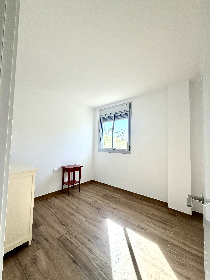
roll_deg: -2.4
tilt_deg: +2.4
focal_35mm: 14
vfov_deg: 102.1
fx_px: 113
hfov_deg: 85.7
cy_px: 140
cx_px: 105
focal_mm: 2.22
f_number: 2.2
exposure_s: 1/150
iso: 64
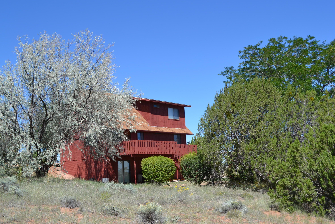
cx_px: 168
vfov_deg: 34.2
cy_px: 112
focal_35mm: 39
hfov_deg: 49.6
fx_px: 363
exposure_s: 1/250
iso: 100
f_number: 7.1
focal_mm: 26
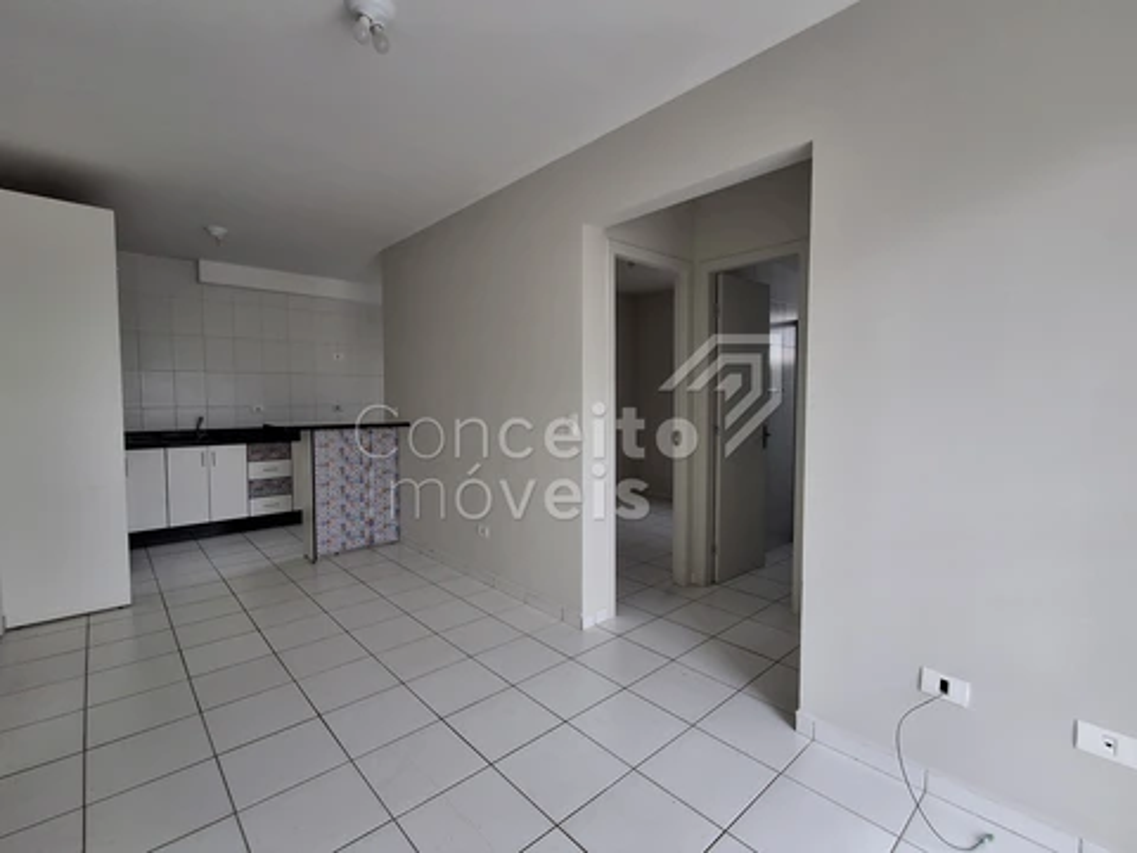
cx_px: 568
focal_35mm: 16
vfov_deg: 78.1
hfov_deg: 94.5
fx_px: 526
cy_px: 426
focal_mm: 1.64
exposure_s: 1/120
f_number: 2.2
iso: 40
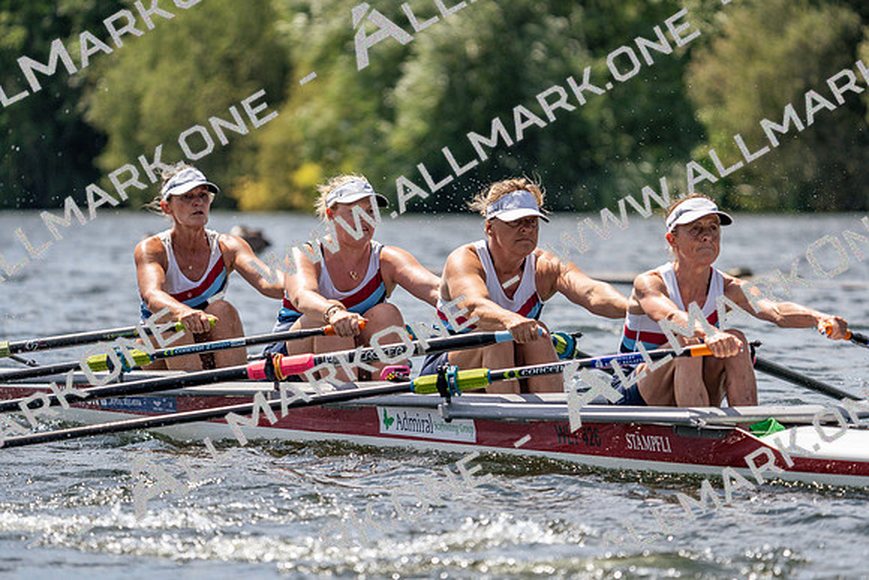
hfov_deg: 7.1
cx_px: 434
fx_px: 7026
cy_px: 290
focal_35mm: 291
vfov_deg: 4.7
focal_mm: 291
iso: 250
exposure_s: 1/2000
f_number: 5.6
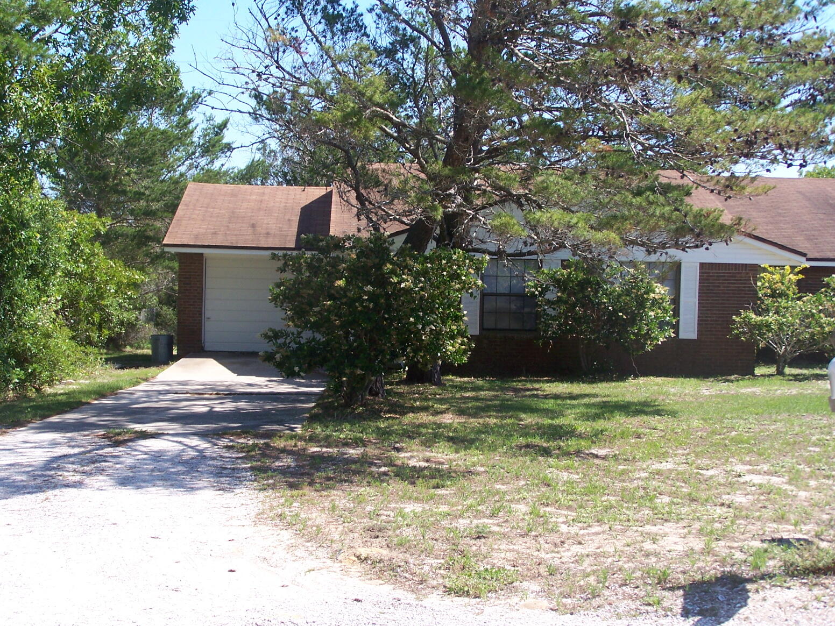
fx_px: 1423
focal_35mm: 59
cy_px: 313
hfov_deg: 32.7
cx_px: 418
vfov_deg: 24.8
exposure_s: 1/500
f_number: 3.1
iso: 80
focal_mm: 9.8
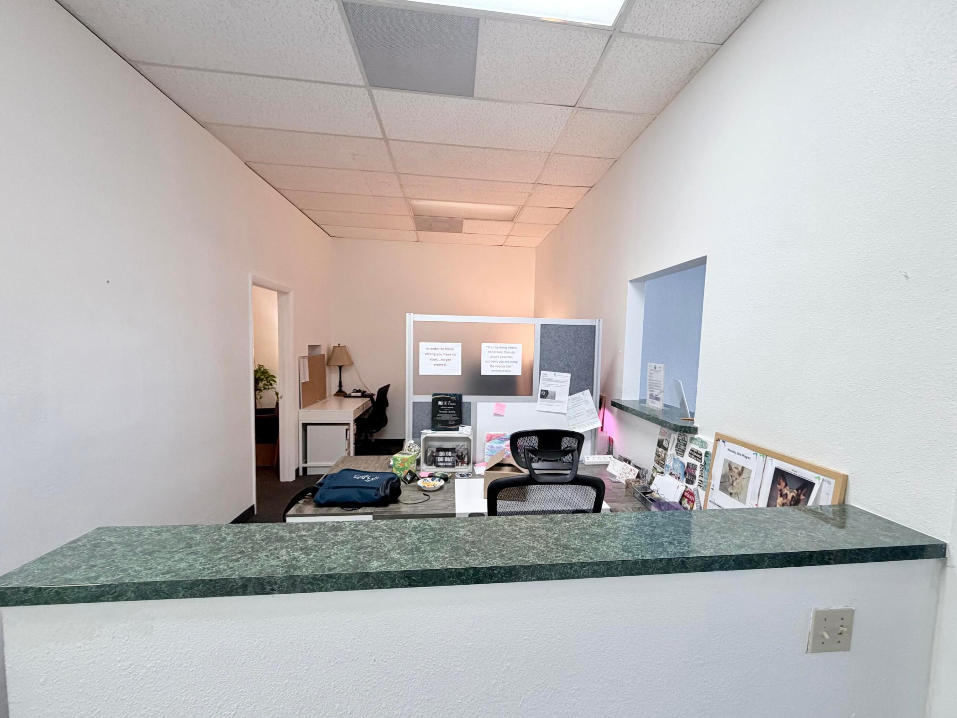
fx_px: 415
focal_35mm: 15
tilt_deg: -4.1
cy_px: 371
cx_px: 508
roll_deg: -1.1
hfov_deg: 98.0
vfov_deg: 81.7
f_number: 2.2
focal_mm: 2.22
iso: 200
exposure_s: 1/60
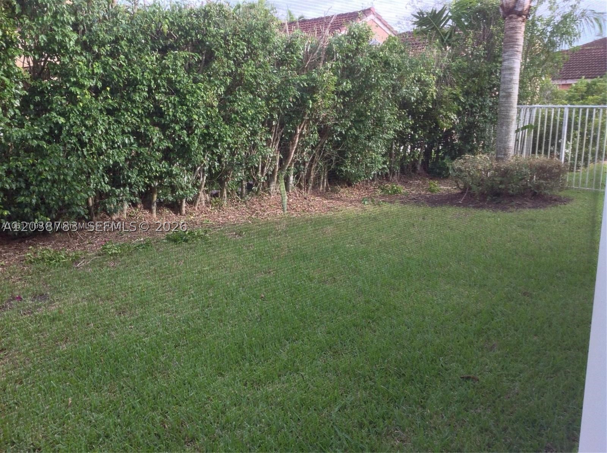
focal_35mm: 35
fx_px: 613
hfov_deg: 52.7
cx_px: 304
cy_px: 226
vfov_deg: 40.6
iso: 50
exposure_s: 1/137
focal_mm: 4.28
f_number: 2.4
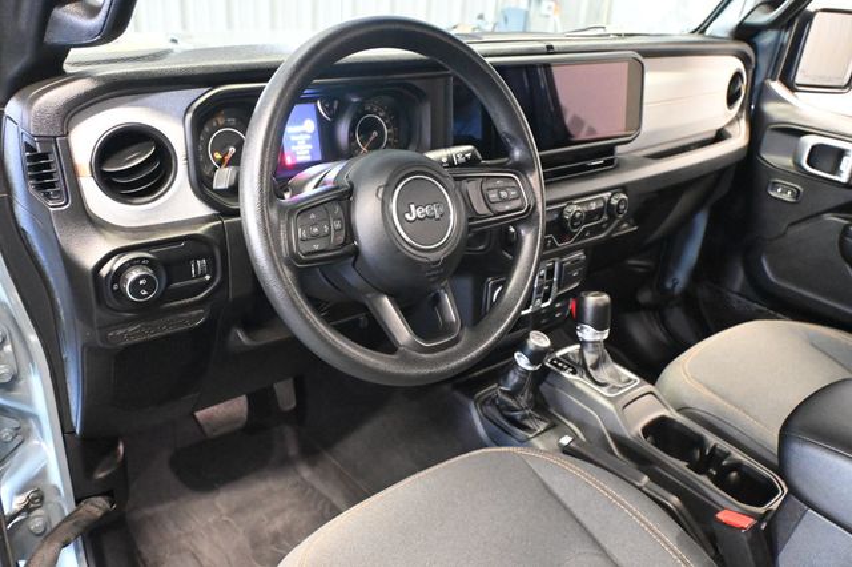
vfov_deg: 43.6
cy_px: 284
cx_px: 426
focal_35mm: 30
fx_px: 710
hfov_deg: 62.0
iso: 12800
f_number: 3.8
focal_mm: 20
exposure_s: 1/60
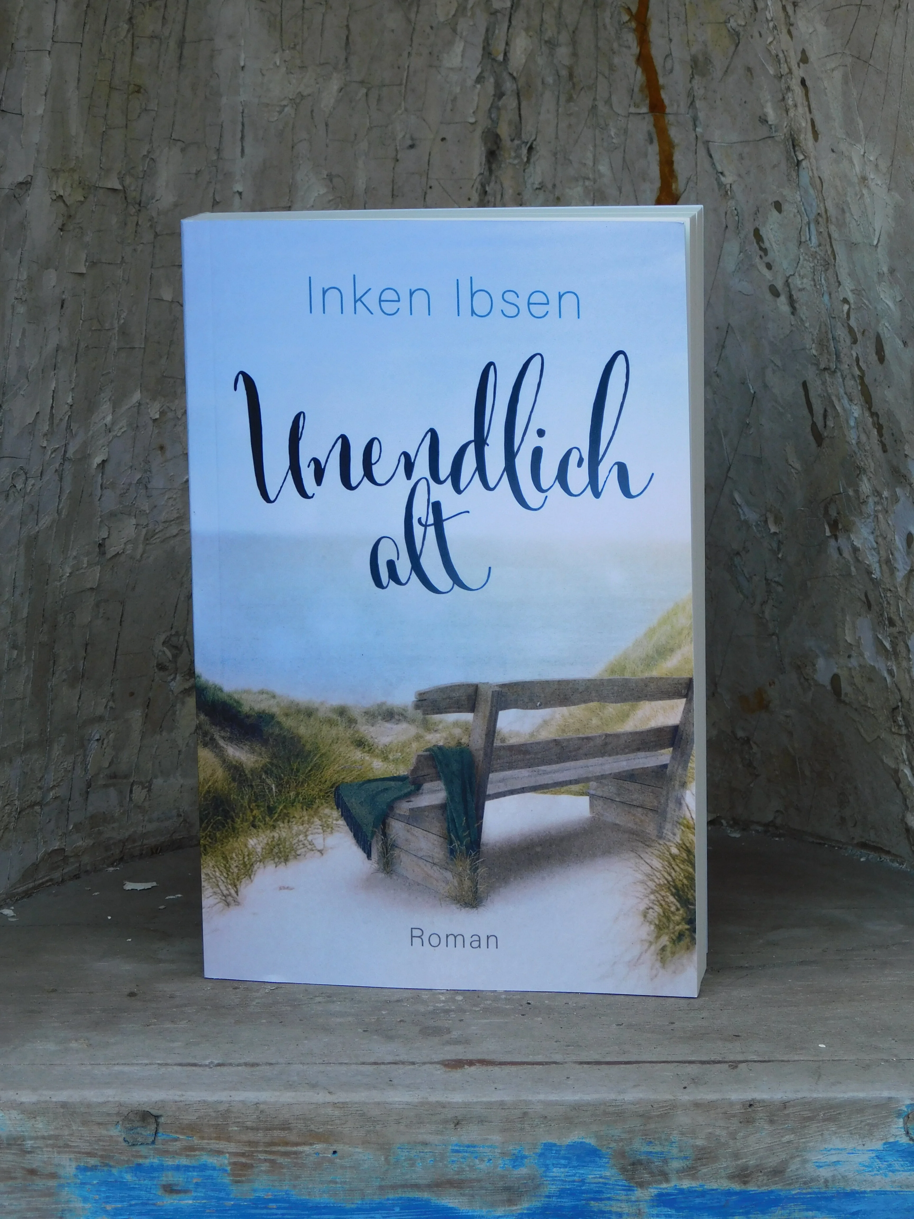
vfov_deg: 21.5
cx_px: 457
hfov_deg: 16.2
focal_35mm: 91
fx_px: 3204
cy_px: 610
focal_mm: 16.1
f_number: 4.5
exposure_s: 1/50
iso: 125
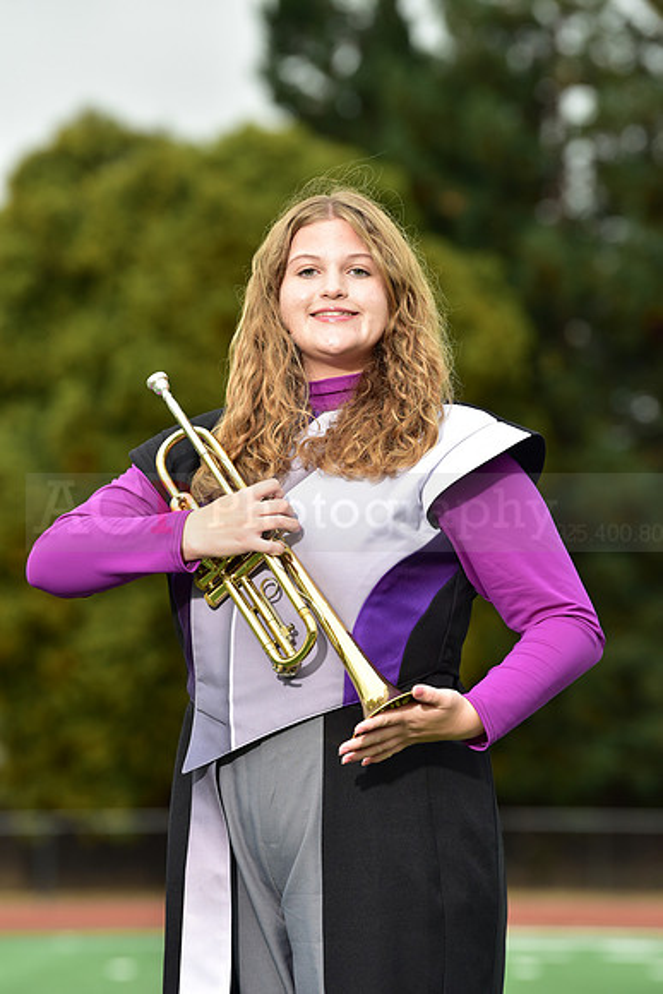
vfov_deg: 11.7
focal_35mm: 175
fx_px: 4831
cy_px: 497
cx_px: 332
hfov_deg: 7.9
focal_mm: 175
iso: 500
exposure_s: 1/200
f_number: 5
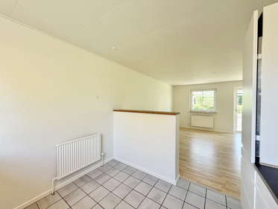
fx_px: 112
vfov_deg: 85.7
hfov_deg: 102.0
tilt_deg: -1.6
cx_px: 139
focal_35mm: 14
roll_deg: -0.2
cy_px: 104
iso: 160
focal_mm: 2.22
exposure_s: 1/121
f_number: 2.2
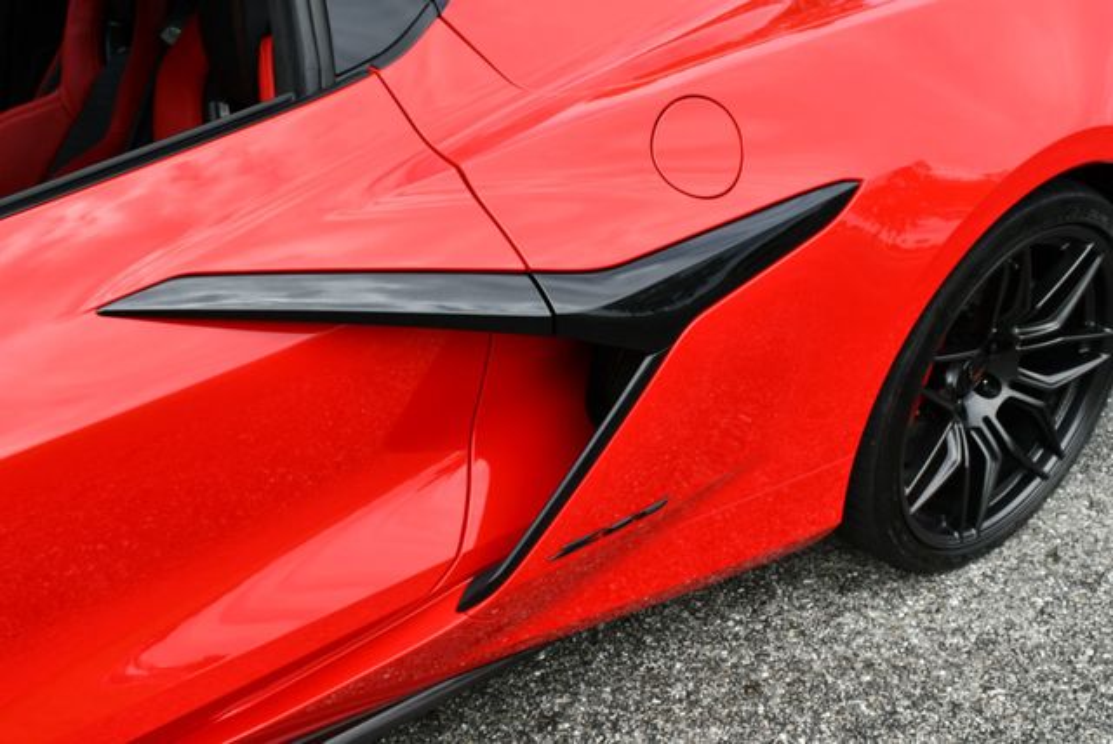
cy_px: 372
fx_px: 1238
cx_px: 556
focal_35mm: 40
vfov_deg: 33.5
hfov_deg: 48.4
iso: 160
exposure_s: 1/250
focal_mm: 20
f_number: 8
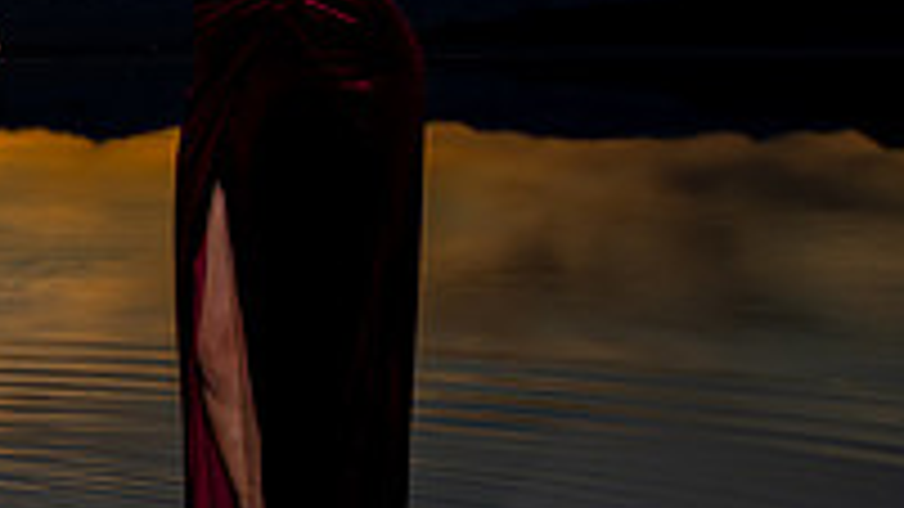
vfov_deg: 11.5
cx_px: -350
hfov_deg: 18.7
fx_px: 2493
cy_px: 10
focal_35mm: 104
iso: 200
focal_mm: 27
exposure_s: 1/200
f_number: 18
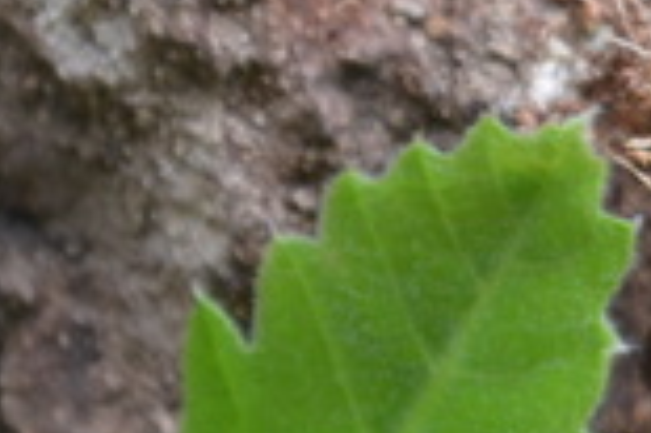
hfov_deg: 4.0
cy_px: 353
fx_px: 9305
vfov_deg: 2.7
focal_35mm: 515
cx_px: 1394
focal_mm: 55
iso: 400
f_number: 6.3
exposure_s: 1/60
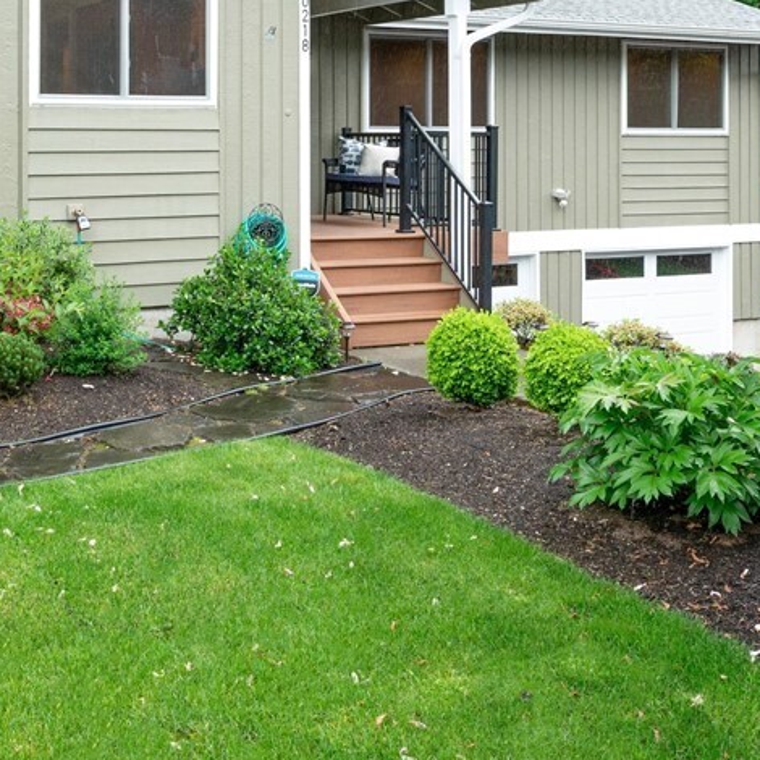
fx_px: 1217
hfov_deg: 34.1
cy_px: 109
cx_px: 205
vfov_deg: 33.3
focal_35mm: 49
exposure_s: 1/160
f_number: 7.1
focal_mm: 16
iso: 640
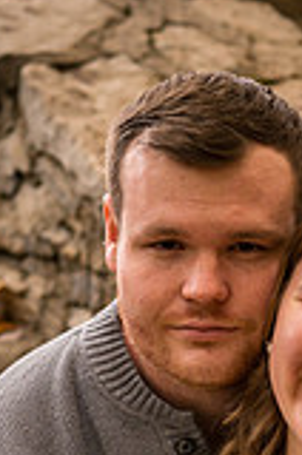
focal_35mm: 239
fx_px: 3020
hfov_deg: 5.7
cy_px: 620
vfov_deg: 8.5
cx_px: 249
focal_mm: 85
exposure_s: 1/250
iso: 400
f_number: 4
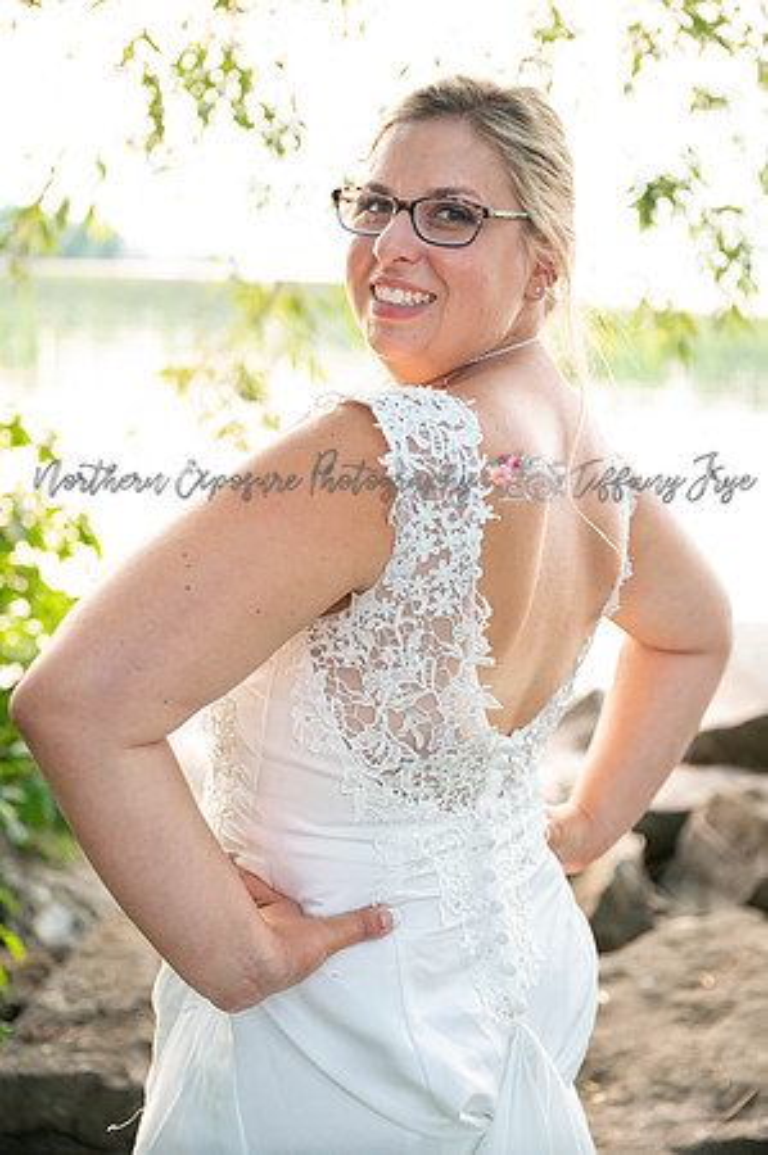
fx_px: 1475
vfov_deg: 42.8
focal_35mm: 46
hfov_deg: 29.2
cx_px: 384
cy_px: 578
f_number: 2.8
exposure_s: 1/100
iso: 3200
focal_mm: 46
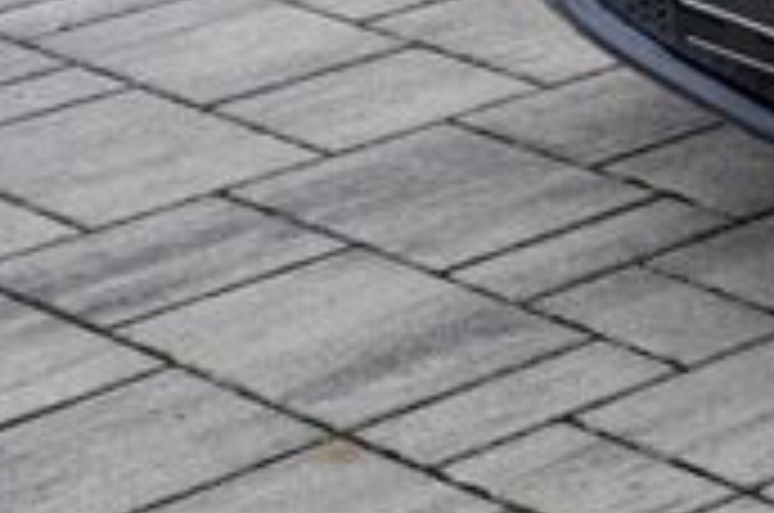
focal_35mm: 173
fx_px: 3713
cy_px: -745
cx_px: 2020
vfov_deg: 7.4
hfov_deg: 10.0
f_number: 7.1
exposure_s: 1/200
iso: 100
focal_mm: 29
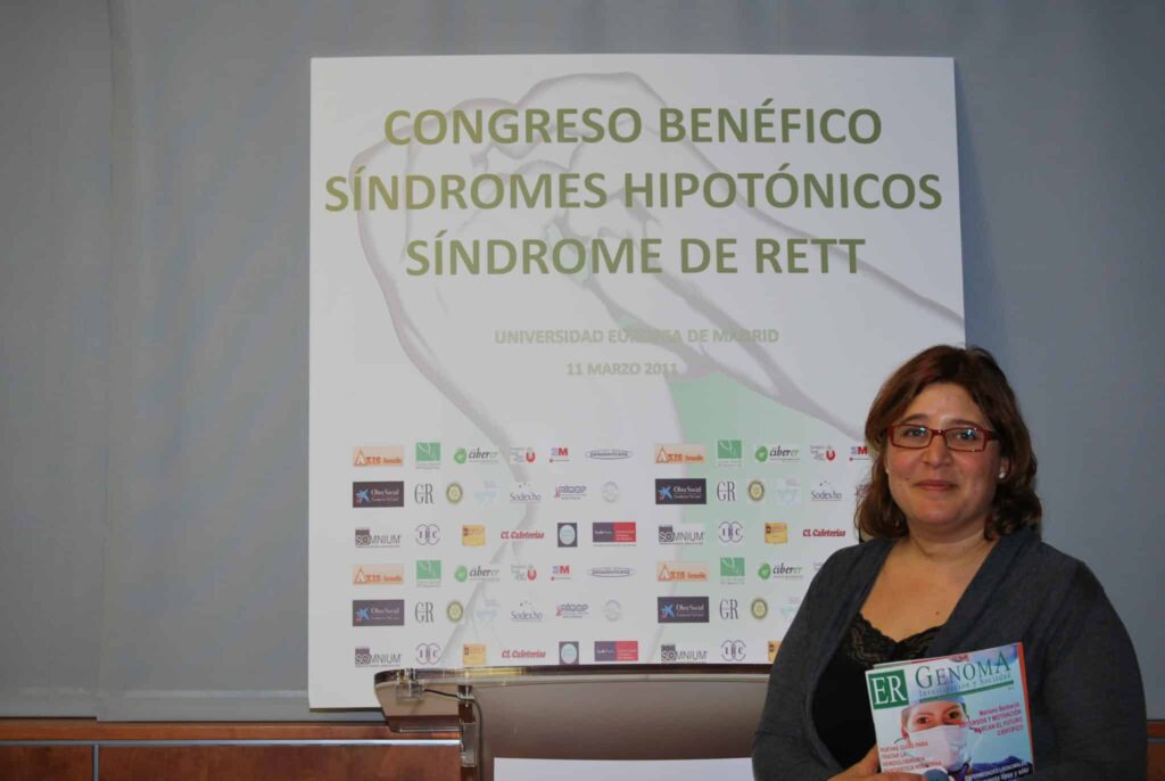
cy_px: 390
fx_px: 2674
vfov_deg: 16.6
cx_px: 582
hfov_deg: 24.6
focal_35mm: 82
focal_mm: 55
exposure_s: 1/60
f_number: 4
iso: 200
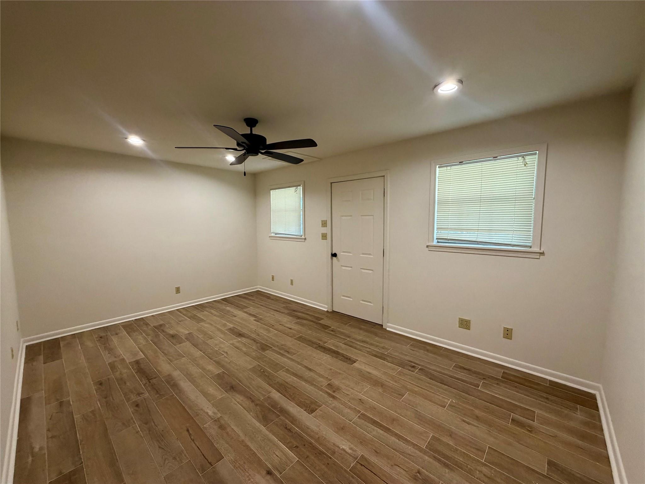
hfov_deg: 102.1
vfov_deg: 85.7
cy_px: 242
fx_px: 261
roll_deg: +0.5
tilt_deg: -4.3
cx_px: 322
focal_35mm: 14
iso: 320
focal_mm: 2.22
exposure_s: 1/120
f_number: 2.2
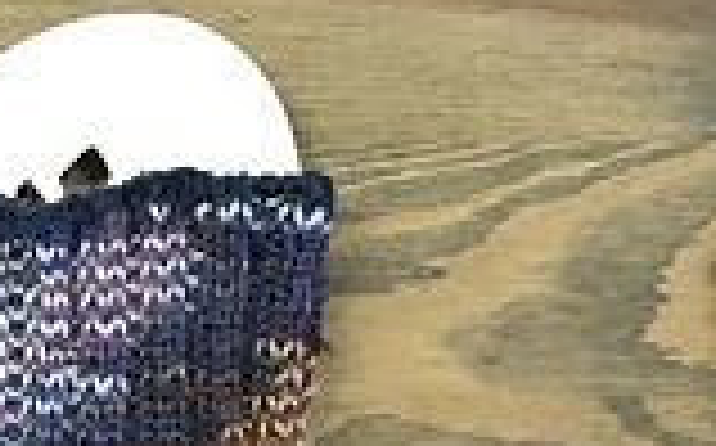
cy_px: 1054
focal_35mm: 124
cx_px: 257
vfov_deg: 9.4
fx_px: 2417
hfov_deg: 16.8
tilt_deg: -87.7
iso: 200
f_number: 2.2
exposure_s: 1/24
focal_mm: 4.15
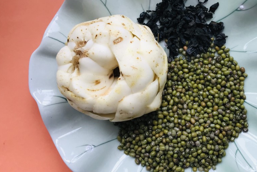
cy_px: 81
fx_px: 278
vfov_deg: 34.2
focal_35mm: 39
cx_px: 169
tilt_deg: -89.2
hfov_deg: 48.8
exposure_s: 1/100
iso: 32
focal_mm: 3.99
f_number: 1.8
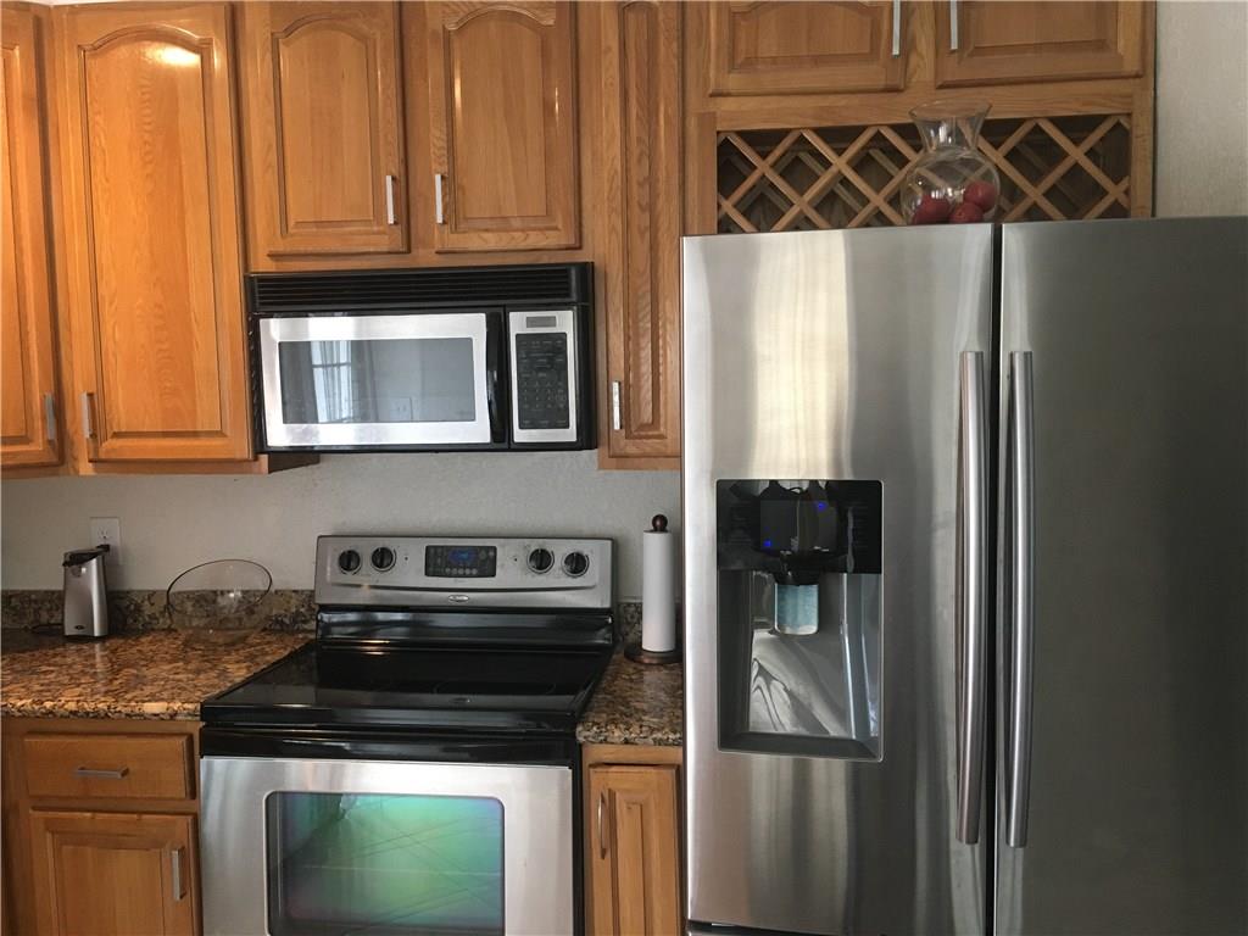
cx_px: 624
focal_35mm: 29
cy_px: 468
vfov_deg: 48.2
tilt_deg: -3.2
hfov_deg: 61.7
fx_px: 1046
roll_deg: +1.6
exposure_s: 1/33
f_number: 2.2
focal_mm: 4.15
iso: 160
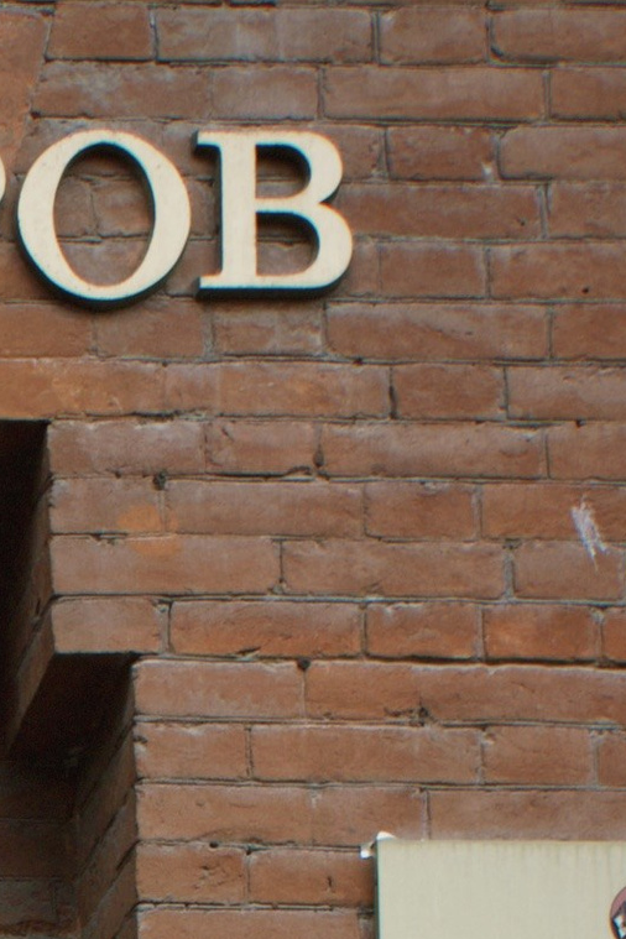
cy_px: 2103
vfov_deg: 10.6
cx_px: -706
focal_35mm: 172
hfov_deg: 7.6
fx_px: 4486
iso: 800
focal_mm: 34
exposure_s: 1/125
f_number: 6.3
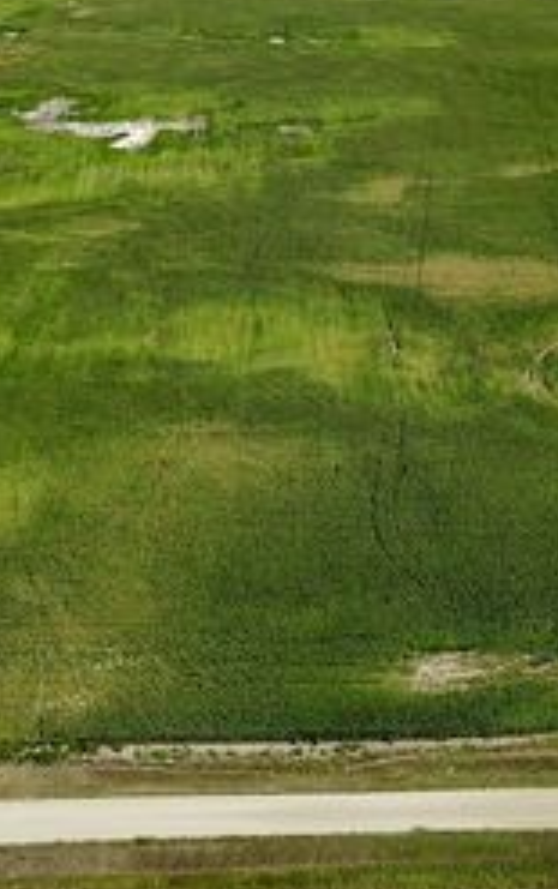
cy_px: 351
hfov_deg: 26.8
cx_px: 369
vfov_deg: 41.6
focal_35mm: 48
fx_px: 1165
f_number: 2.2
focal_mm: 4.7
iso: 100
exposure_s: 1/1650
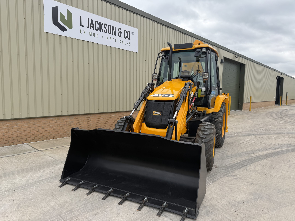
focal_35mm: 24
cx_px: 148
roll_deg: +0.2
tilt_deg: -3.0
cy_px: 110
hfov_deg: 71.6
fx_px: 205
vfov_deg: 56.8
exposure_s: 1/2299
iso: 80
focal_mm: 6.76
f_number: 1.78
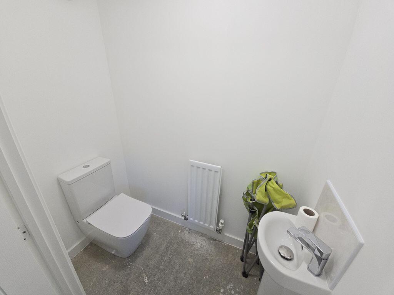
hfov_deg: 106.2
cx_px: 197
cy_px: 148
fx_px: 148
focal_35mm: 13
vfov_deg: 89.9
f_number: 2.2
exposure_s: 1/100
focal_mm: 2.2
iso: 80
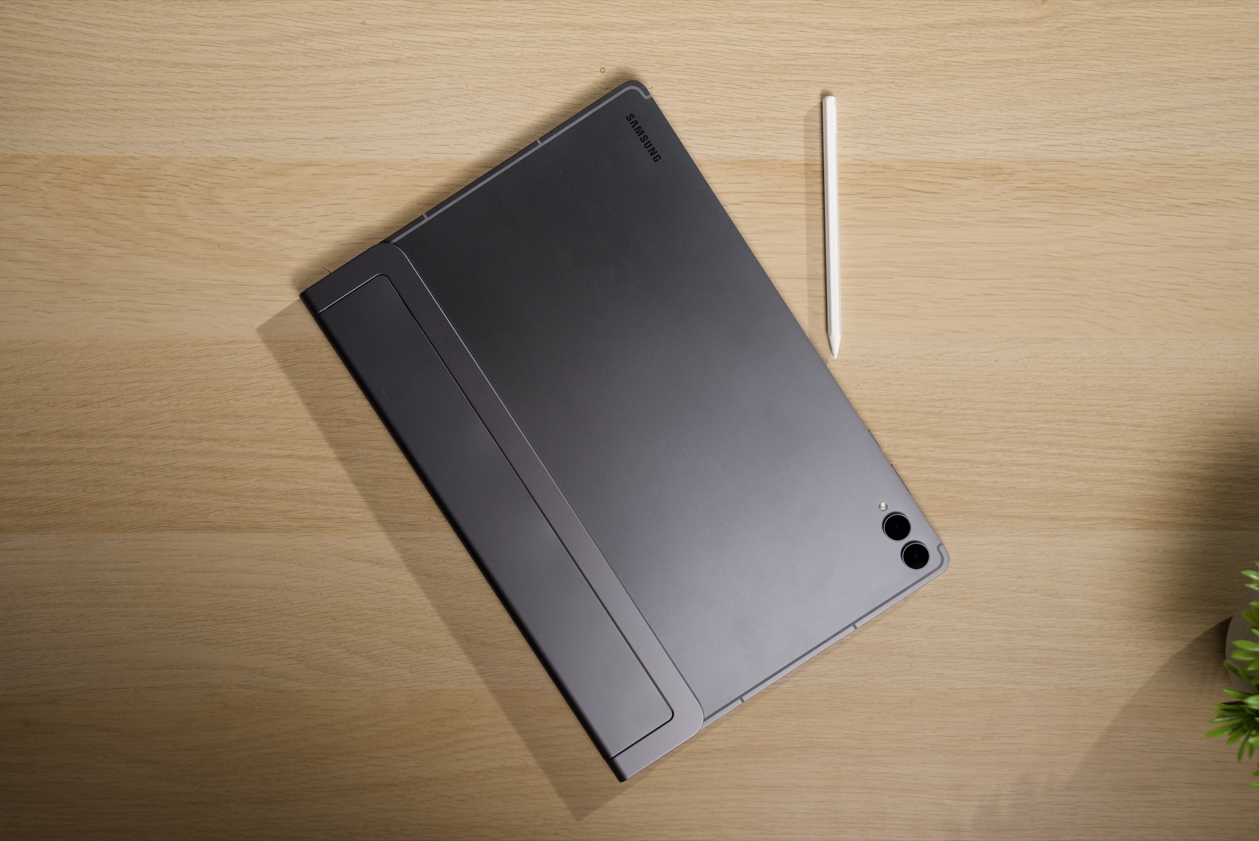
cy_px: 420
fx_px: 1575
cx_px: 630
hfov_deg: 43.6
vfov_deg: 29.9
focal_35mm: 45
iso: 640
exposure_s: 1/60
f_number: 2.8
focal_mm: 45
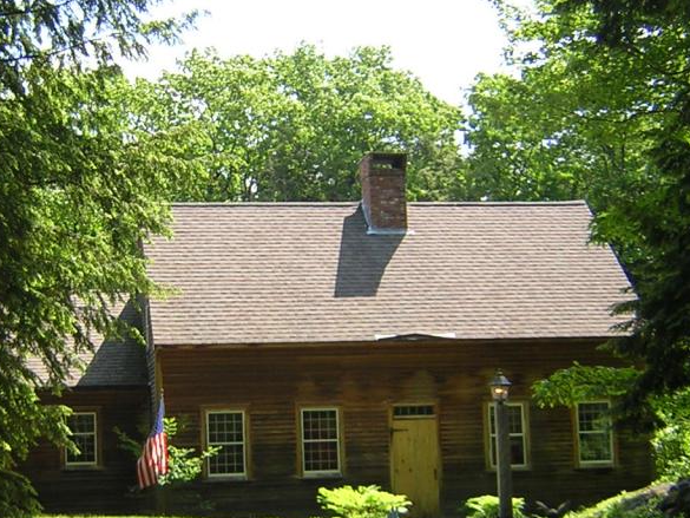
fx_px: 1256
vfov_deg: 23.2
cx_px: 249
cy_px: 320
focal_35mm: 63
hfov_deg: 30.6
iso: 100
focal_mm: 4.7
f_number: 2.6
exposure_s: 1/339
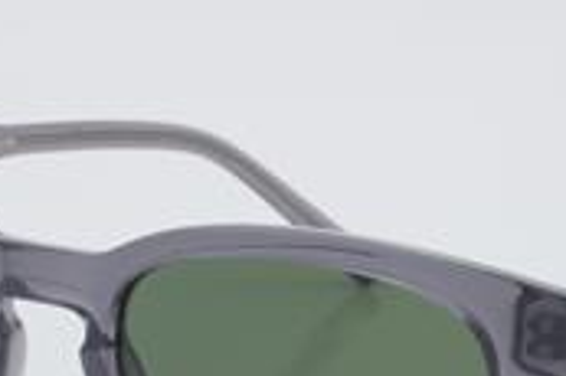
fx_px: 2717
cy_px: 376
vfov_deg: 7.9
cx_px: 317
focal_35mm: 173
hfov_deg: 11.9
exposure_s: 1/3
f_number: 32
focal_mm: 50
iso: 100
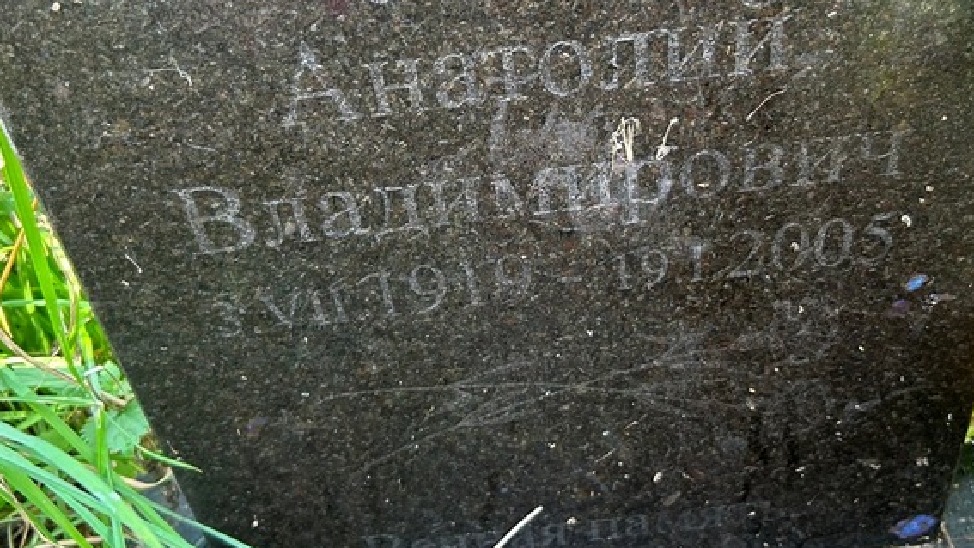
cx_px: 515
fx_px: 1033
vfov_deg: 29.4
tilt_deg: -40.0
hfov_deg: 50.5
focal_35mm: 40
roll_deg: +8.4
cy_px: 160
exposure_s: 1/61
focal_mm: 5.7
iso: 125
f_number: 1.5
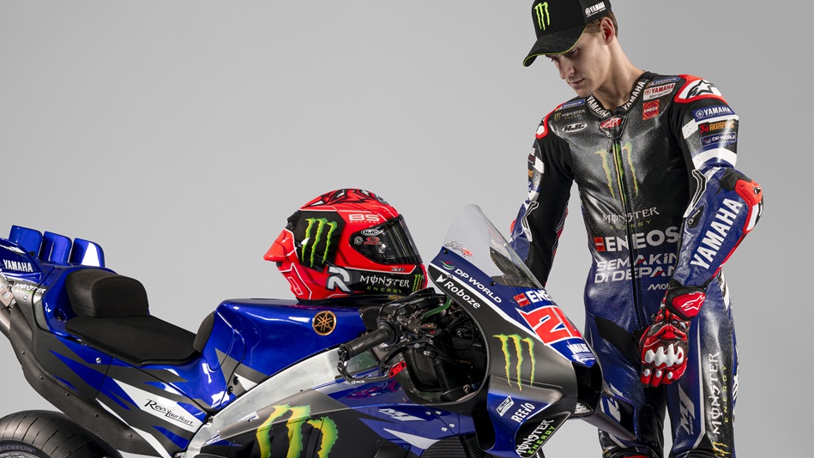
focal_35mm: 83
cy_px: 362
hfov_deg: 25.6
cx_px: 381
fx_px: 1792
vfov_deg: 14.5
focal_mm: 47
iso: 80
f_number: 5.6
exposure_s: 1/200
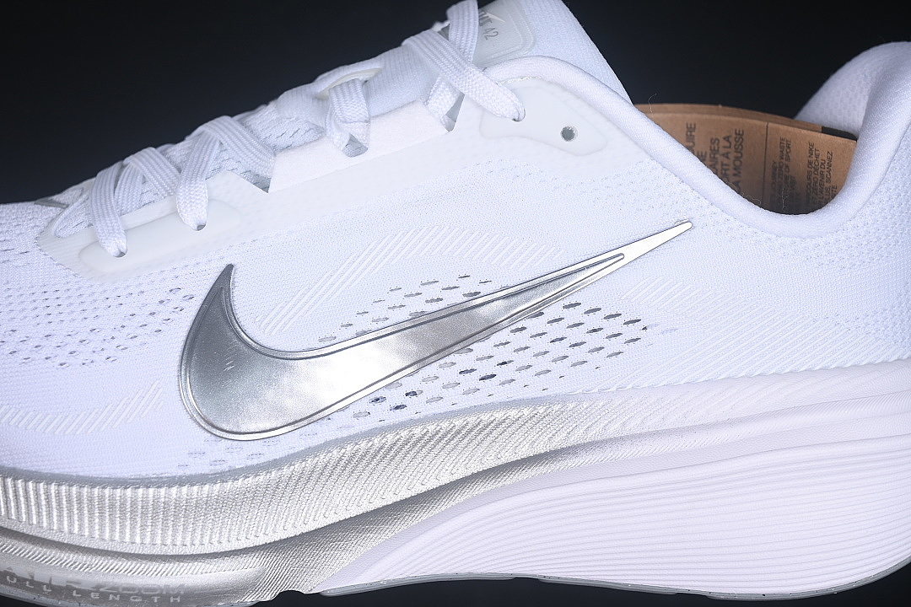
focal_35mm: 75
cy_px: 304
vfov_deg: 18.2
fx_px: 1898
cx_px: 456
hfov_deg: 27.0
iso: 160
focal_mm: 50
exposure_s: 1/80
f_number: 7.1
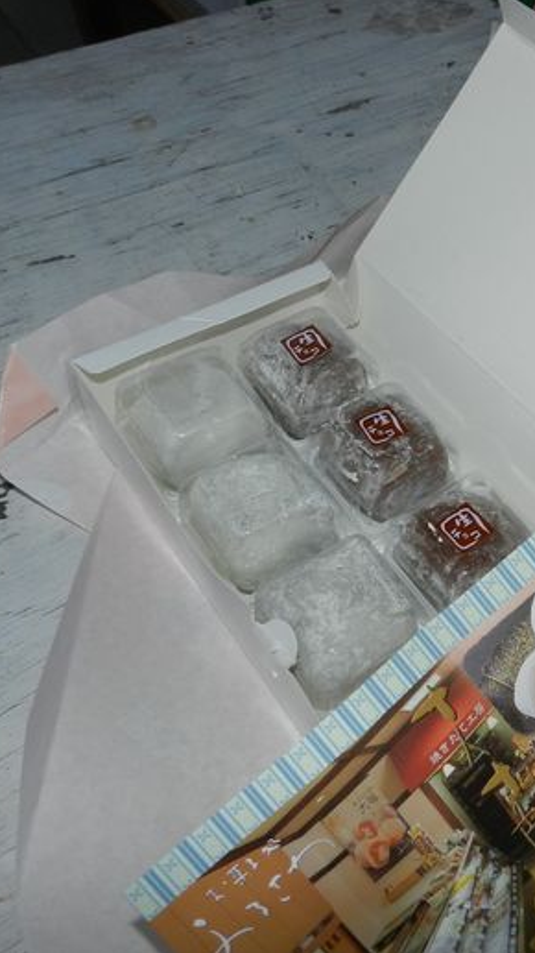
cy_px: 474
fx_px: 858
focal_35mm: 34
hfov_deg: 32.9
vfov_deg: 58.0
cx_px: 478
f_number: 3.4
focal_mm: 4
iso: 200
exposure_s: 1/30
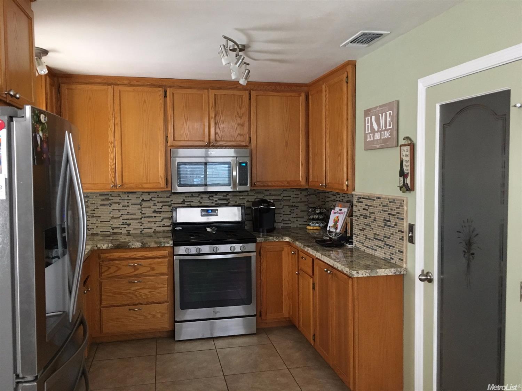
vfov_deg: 48.2
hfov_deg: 61.7
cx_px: 261
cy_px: 196
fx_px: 437
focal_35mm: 29
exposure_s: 1/24
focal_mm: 4.15
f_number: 2.2
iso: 200
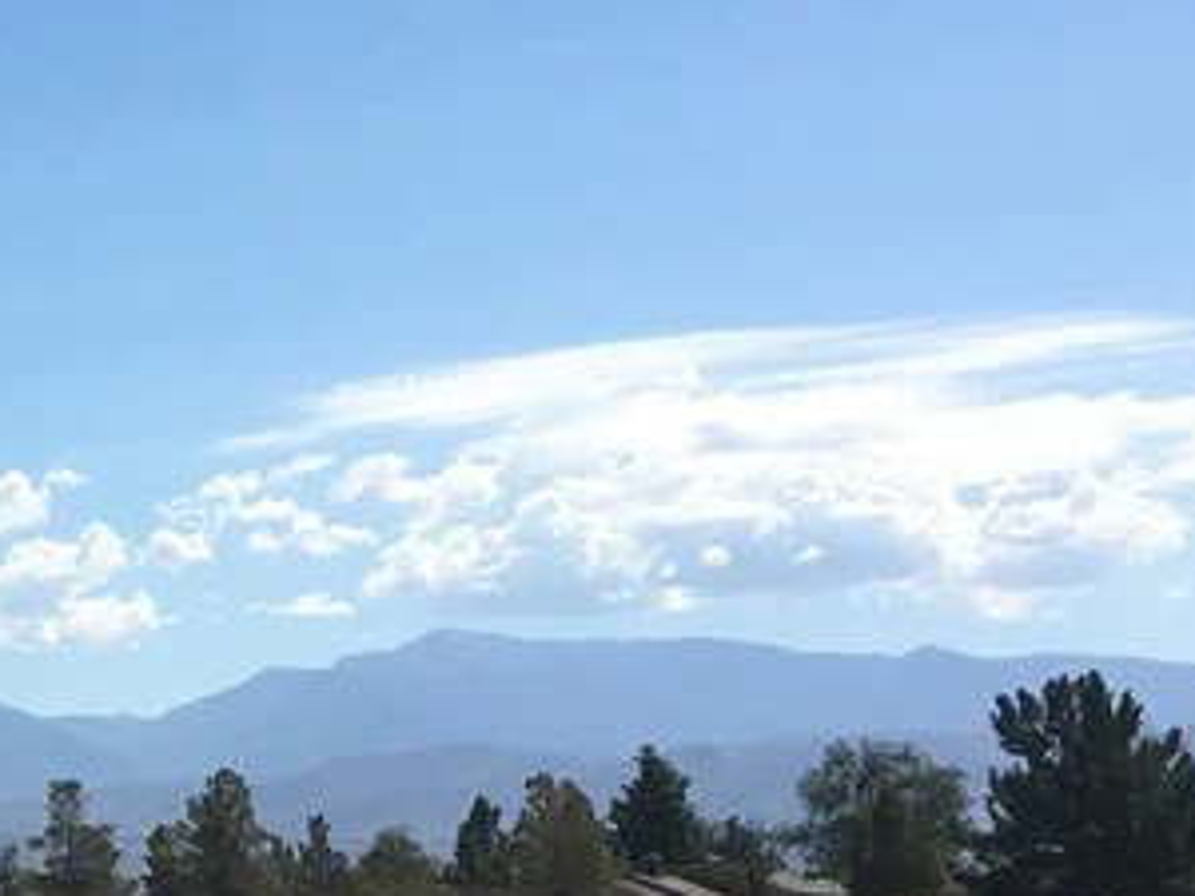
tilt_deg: +2.1
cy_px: 820
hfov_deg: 17.8
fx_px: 3418
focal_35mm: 99
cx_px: -594
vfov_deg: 14.8
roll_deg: +2.3
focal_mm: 4.15
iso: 25
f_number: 2.2
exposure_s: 1/2564
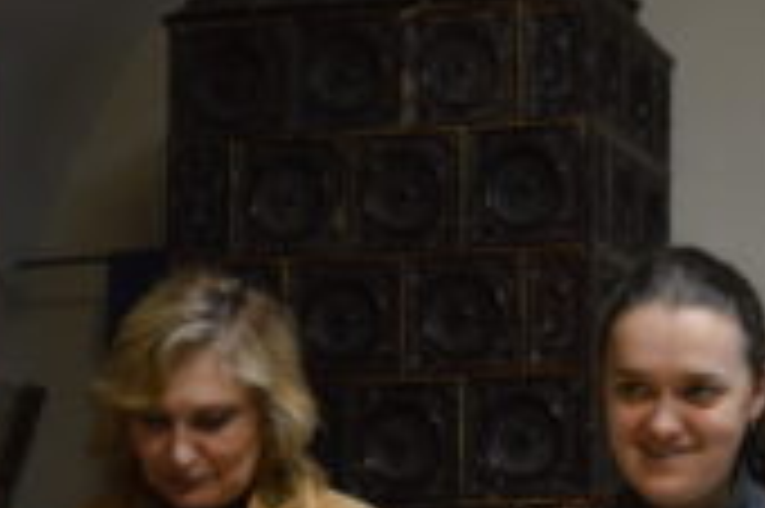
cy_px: 337
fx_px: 2020
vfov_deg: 14.3
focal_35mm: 95
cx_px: 688
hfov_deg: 21.0
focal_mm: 27
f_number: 4
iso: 400
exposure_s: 1/40
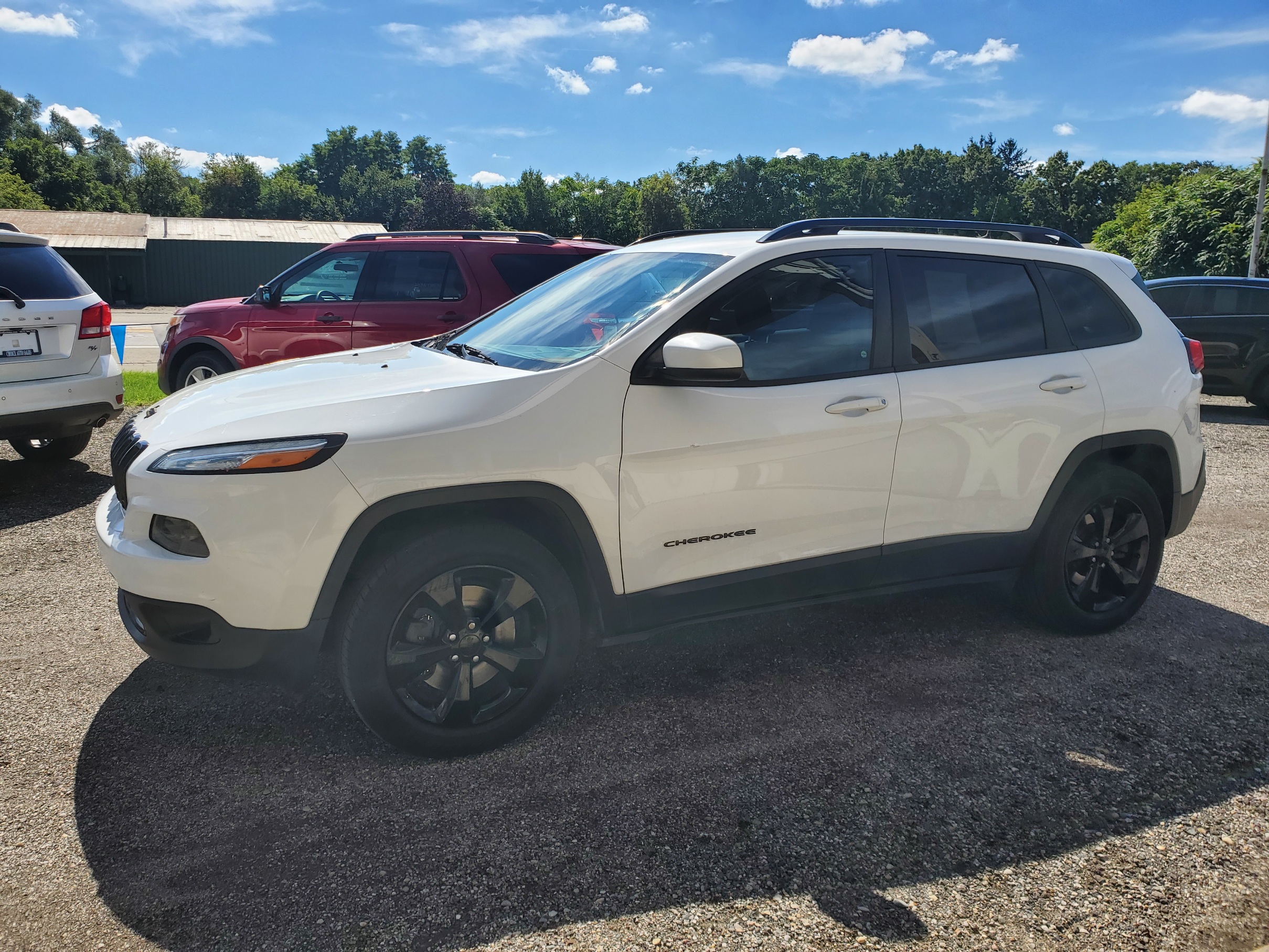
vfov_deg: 53.1
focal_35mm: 26
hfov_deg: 67.3
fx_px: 953
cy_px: 476
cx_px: 634
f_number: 2.4
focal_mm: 4.3
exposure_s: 1/2000
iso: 50
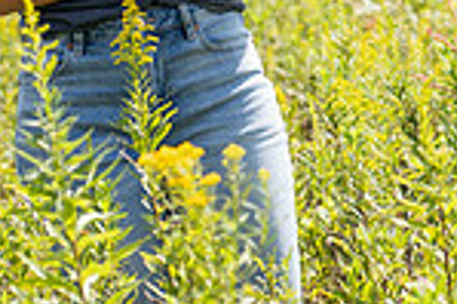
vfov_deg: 5.0
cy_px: -100
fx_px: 3462
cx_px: 304
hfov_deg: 7.5
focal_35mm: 273
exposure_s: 1/400
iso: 80
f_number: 3.5
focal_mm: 70
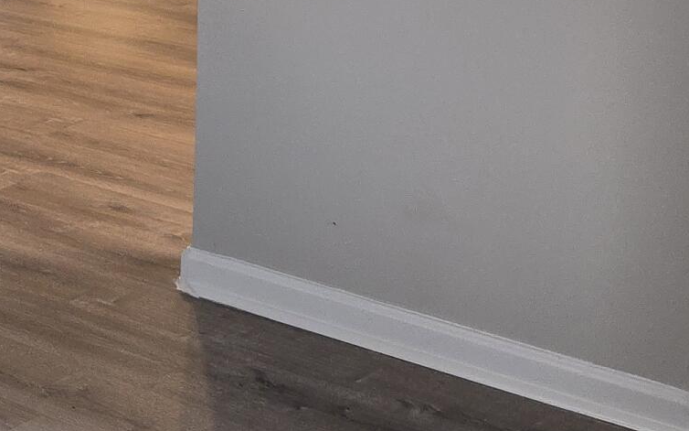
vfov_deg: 12.7
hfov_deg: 16.7
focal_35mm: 97
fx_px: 1821
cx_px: -652
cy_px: -229
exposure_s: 1/30
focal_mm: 6.3
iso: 100
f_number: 1.7
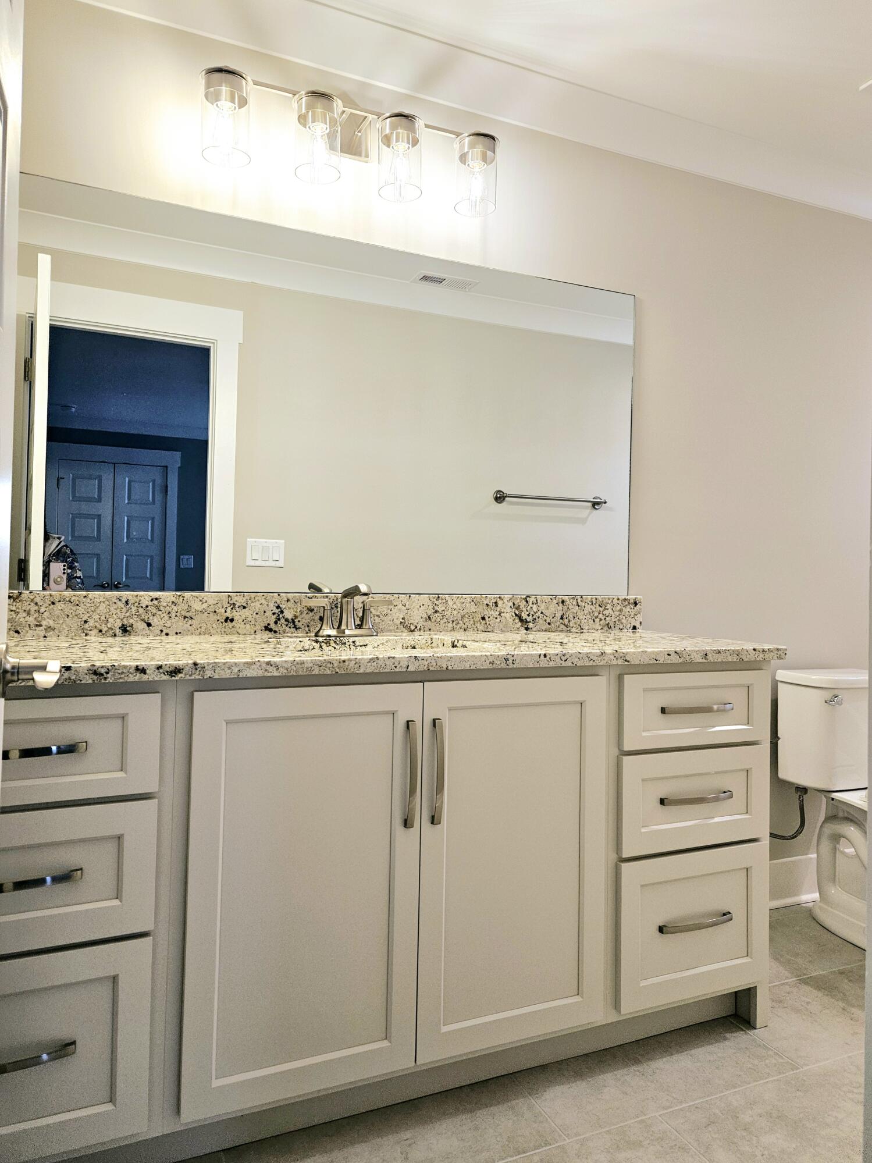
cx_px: 436
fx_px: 773
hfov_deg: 58.9
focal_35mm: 23
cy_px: 582
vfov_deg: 73.9
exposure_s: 1/120
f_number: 1.8
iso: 80
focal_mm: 5.4
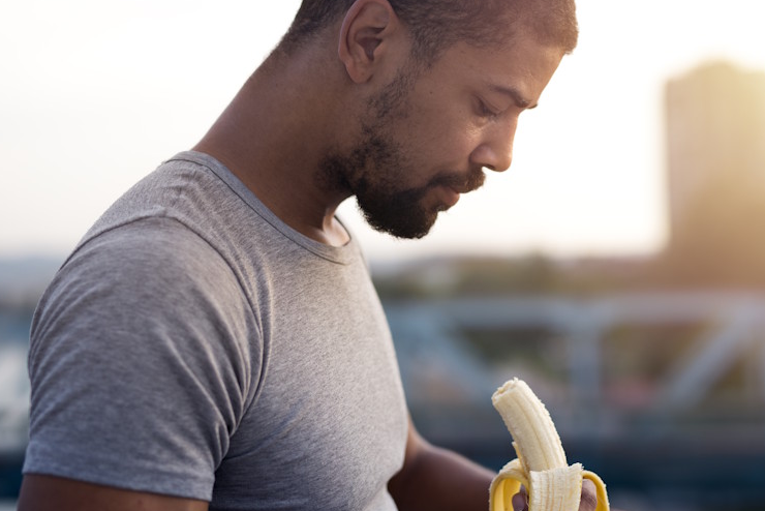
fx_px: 1552
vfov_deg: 18.7
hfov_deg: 27.6
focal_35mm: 73
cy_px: 208
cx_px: 454
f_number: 2
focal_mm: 50
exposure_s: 1/1600
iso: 200
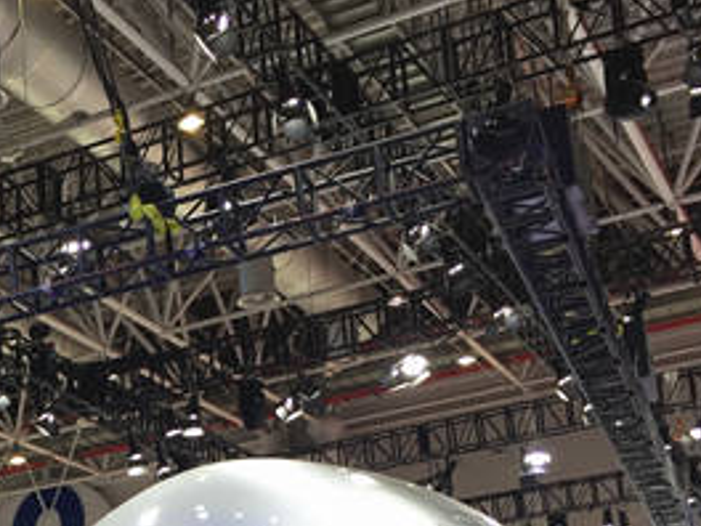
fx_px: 1559
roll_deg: +1.7
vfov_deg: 18.3
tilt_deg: +12.7
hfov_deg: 24.5
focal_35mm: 77
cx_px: 50
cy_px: 607
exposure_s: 1/161
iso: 32
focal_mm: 4.15
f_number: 2.2
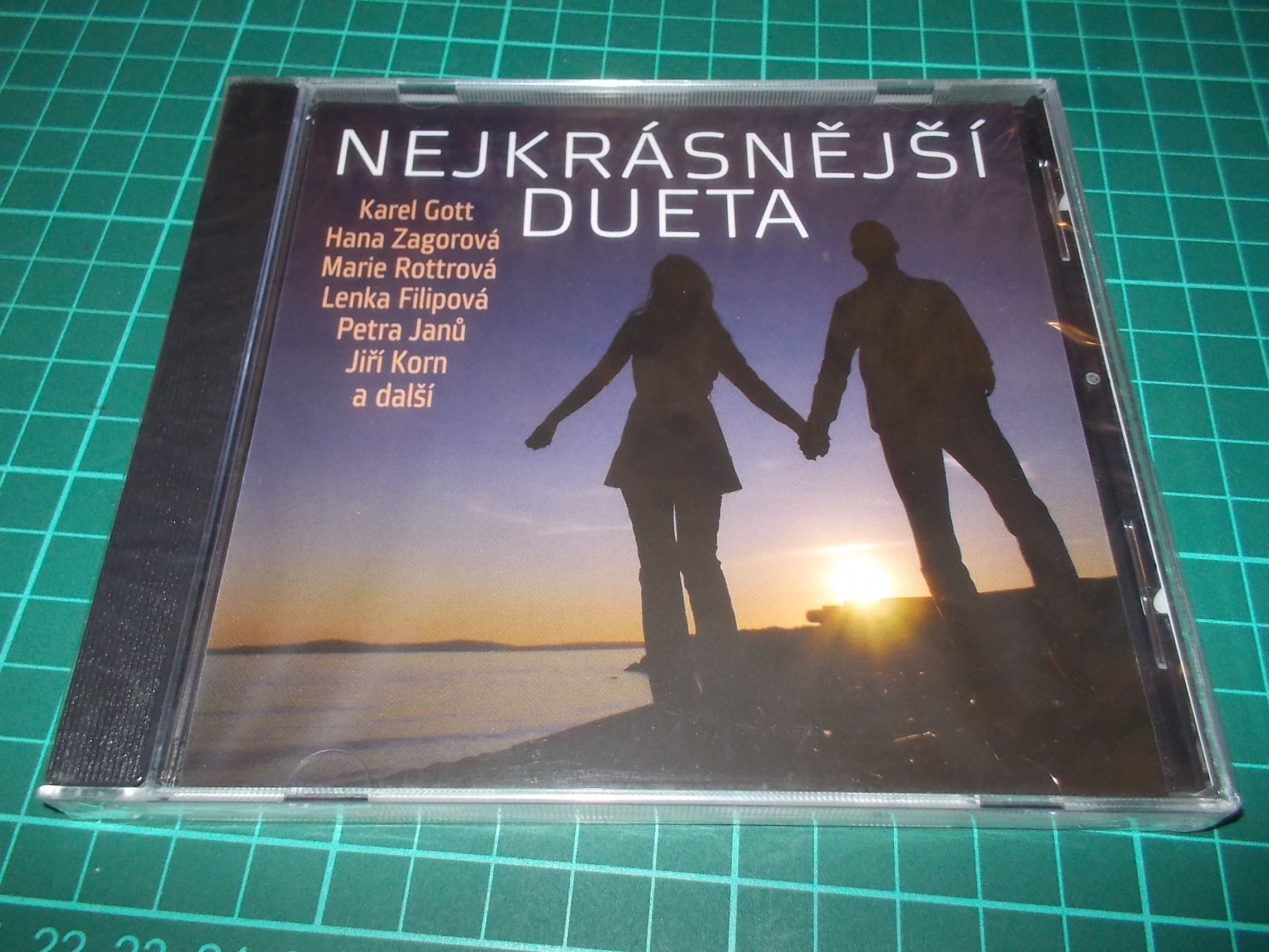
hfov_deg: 61.7
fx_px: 1063
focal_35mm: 29
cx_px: 634
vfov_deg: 48.2
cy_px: 476
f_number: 3.3
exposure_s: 1/30
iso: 200
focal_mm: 4.1
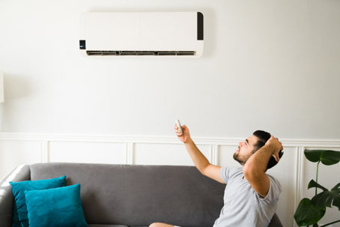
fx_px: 331
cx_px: 170
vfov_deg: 37.9
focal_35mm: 35
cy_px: 114
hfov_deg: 54.4
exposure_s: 1/160
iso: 320
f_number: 1.8
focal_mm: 35
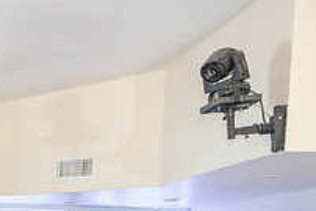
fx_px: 606
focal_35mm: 69
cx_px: -133
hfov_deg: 24.2
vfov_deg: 18.2
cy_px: 285
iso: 800
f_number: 3.2
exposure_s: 1/160
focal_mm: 24
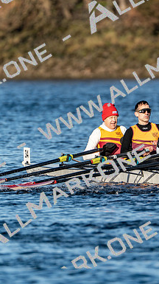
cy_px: 142
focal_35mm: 948
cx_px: 129
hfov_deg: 1.3
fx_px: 7120
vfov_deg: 2.3
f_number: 6.3
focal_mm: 600
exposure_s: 1/2000
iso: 400
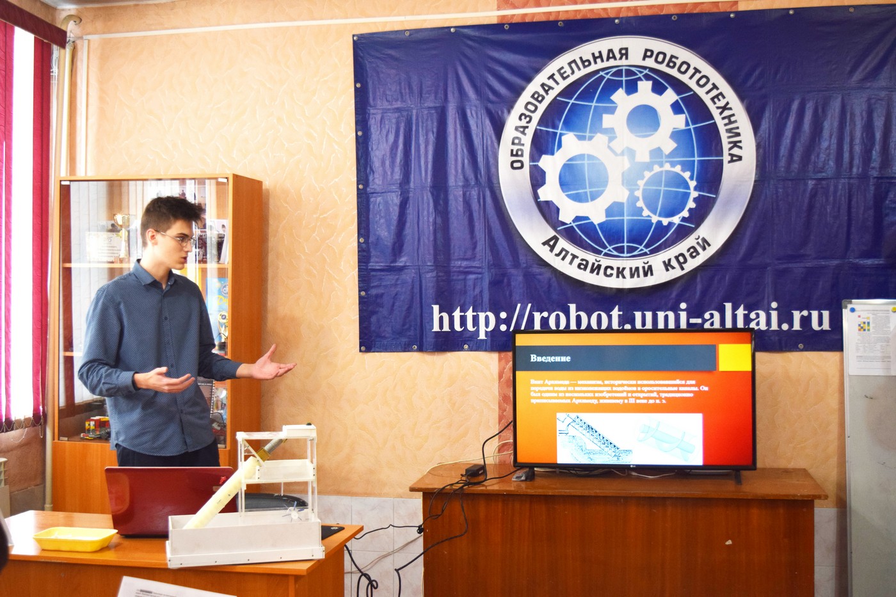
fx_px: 1082
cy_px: 298
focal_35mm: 44
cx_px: 448
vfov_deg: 30.8
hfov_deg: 45.0
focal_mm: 29
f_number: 4.2
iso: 900
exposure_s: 1/60
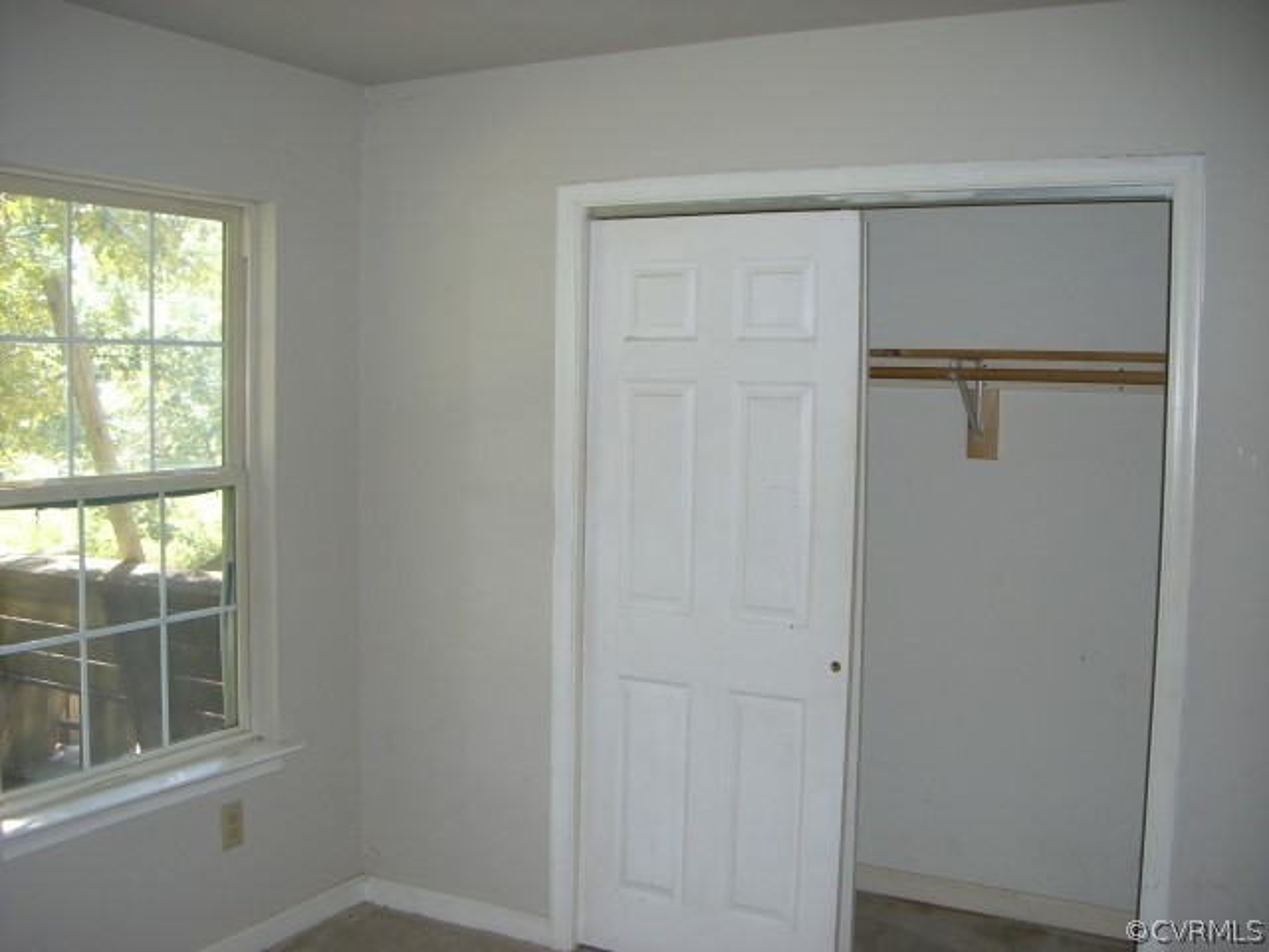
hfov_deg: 49.0
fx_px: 1393
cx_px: 634
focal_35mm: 38
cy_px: 476
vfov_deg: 37.7
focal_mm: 6.2
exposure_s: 1/60
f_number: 2.7
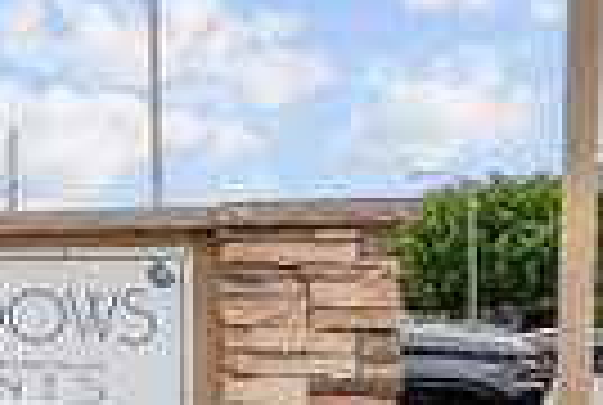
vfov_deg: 23.6
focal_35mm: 57
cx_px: -299
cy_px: 320
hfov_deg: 26.0
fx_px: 957
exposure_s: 1/200
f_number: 4.5
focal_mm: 16
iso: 100
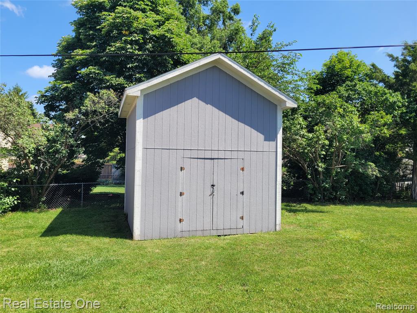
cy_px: 156
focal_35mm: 26
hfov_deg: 67.3
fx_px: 313
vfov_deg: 53.1
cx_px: 208
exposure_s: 1/1339
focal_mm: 5.4
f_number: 1.8
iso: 40
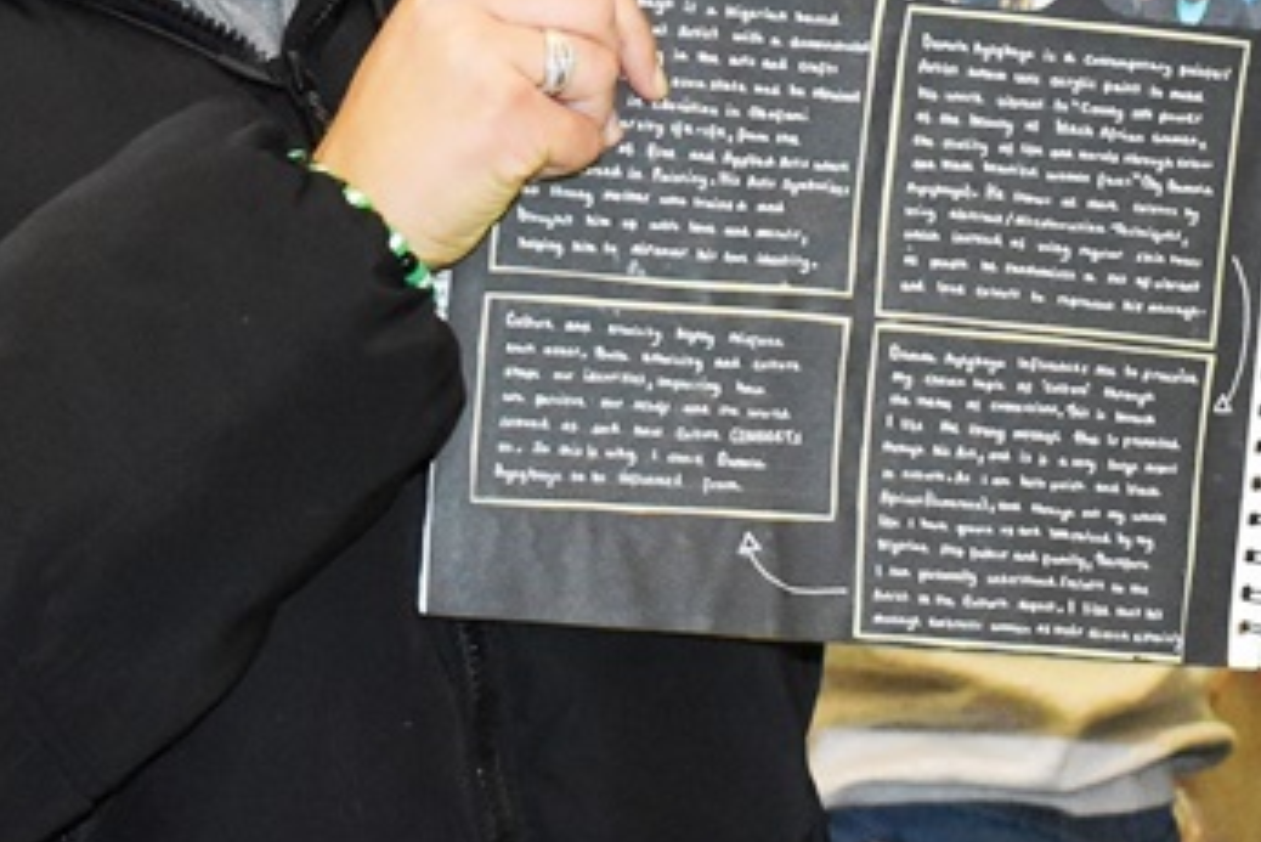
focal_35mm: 133
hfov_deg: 15.4
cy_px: 55
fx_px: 4660
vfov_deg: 10.3
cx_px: 654
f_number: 4.2
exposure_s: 1/60
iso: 3600
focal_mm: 30
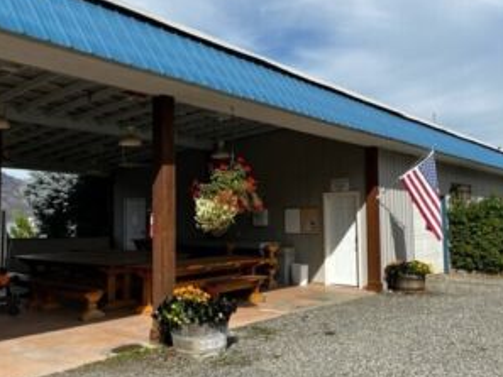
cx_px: 213
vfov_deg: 40.7
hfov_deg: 52.4
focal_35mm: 35
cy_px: 181
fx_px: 509
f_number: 1.6
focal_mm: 5.1
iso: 50
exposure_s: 1/3876
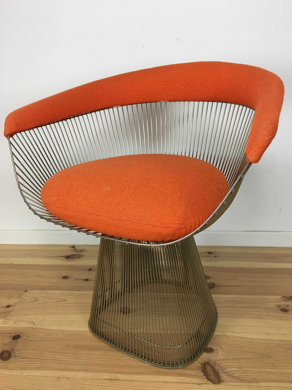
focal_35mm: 29
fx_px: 326
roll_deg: +2.1
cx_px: 146
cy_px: 195
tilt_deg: -19.6
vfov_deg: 61.7
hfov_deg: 48.2
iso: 40
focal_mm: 4.15
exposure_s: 1/33
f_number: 2.2
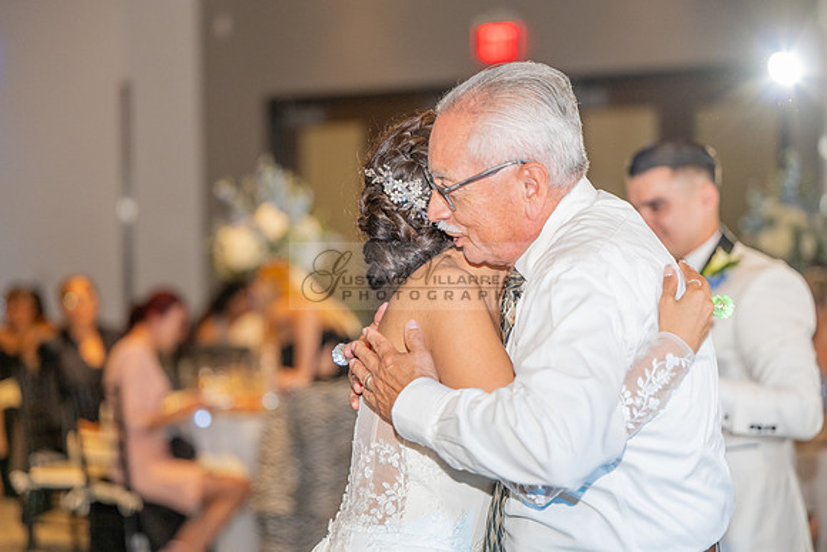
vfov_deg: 13.7
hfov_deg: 20.4
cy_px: 276
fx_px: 2298
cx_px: 414
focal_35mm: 100
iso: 1000
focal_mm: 100
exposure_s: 1/125
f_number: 2.8
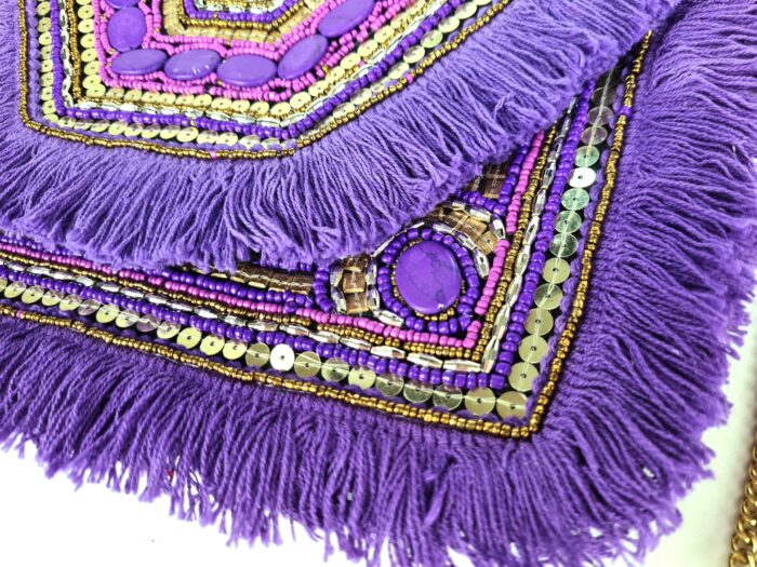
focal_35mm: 26
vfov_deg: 53.1
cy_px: 284
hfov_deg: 67.3
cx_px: 378
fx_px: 569
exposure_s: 1/120
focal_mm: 5.4
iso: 100
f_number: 1.8
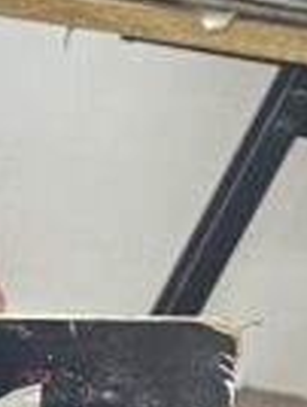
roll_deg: -2.2
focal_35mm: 194
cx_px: -419
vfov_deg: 10.2
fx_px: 2287
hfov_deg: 7.2
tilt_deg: -25.6
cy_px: 246
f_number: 1.6
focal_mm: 5.1
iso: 125
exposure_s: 1/50
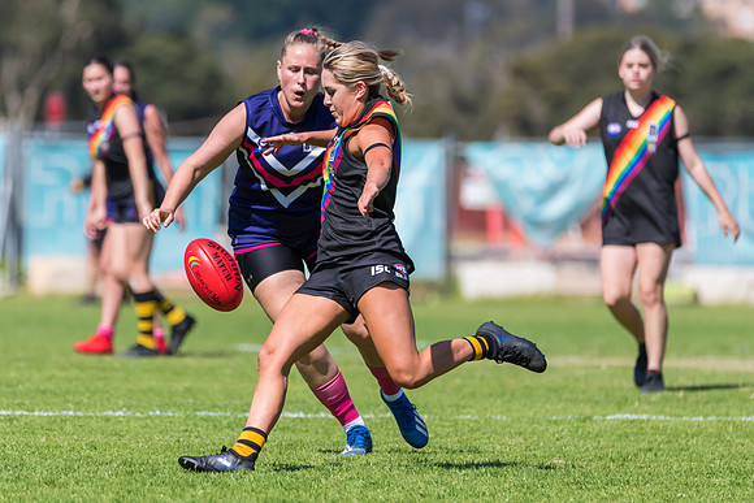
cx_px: 315
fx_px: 12260
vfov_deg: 2.4
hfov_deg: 3.5
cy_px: 284
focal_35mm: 585
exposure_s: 1/3200
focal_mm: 460
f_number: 6.3
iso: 800
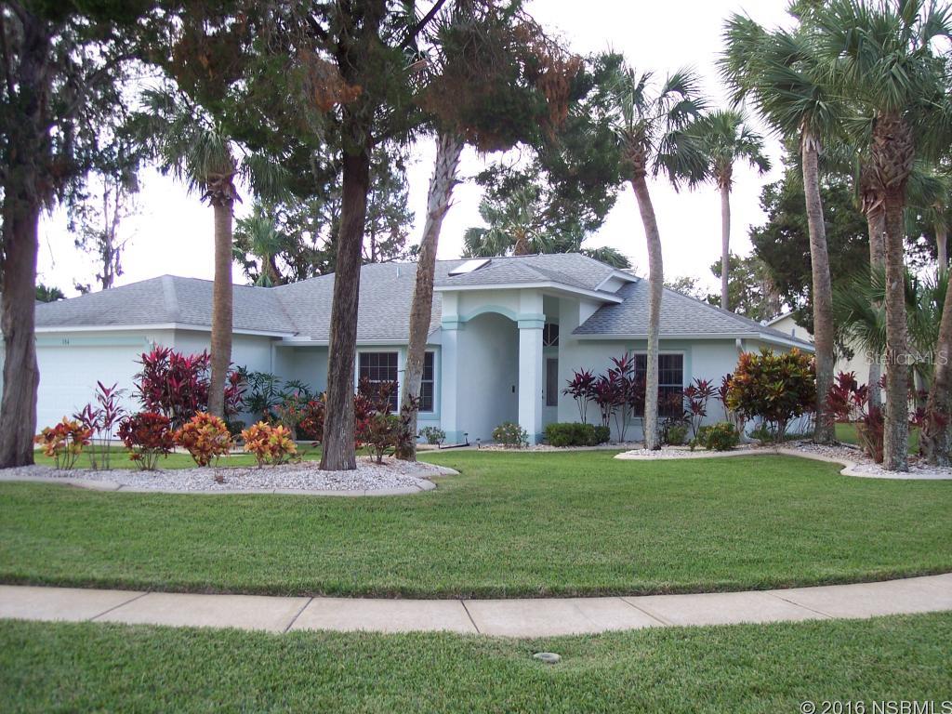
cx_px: 476
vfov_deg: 36.8
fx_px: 1073
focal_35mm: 39
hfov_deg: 47.9
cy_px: 357
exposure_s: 1/180
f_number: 3.4
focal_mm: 8
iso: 100
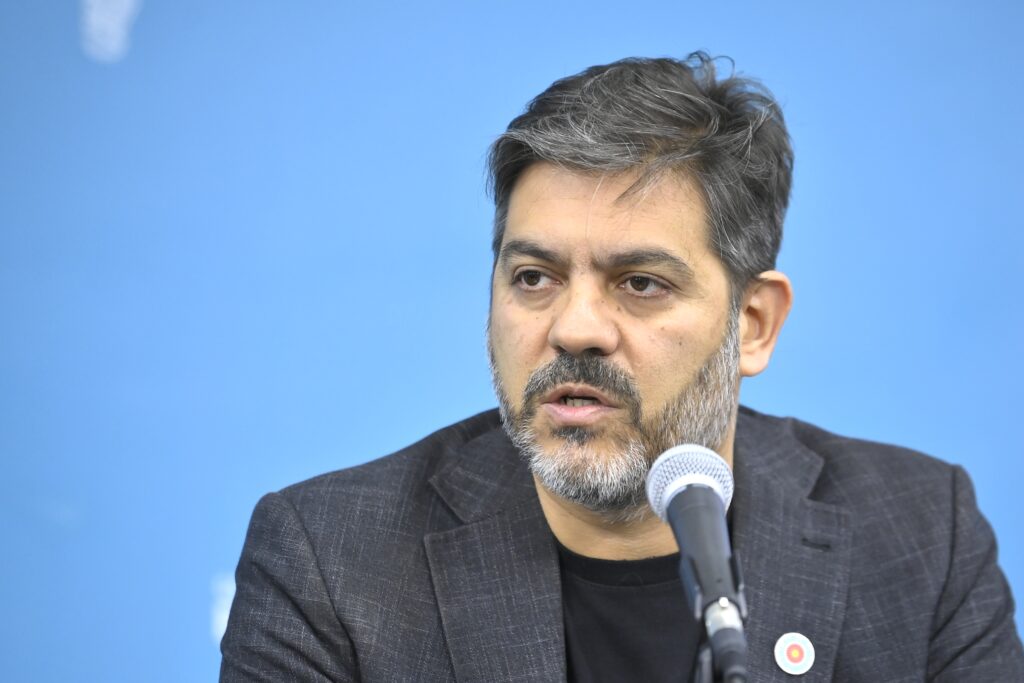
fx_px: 5405
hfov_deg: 10.8
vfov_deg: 7.2
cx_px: 512
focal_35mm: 190
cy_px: 342
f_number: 3.2
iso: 3200
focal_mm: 190
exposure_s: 1/323
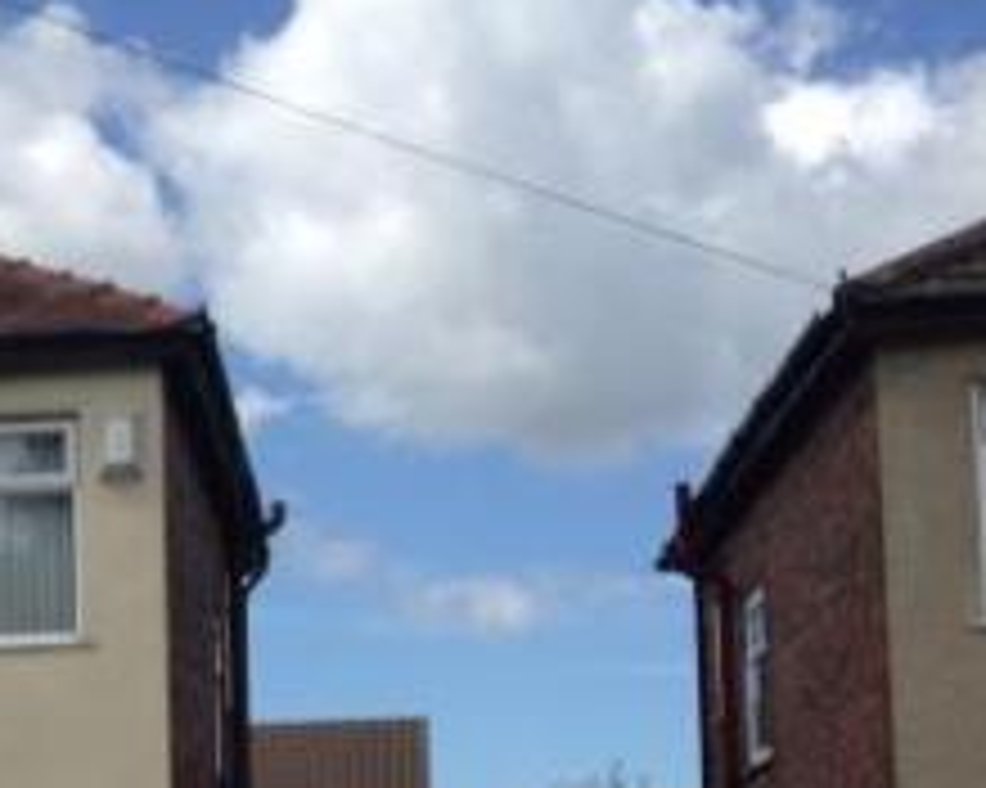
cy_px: 763
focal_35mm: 91
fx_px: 2654
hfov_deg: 20.4
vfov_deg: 16.6
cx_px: -2
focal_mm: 4.28
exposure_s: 1/1905
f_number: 2.4
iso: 50
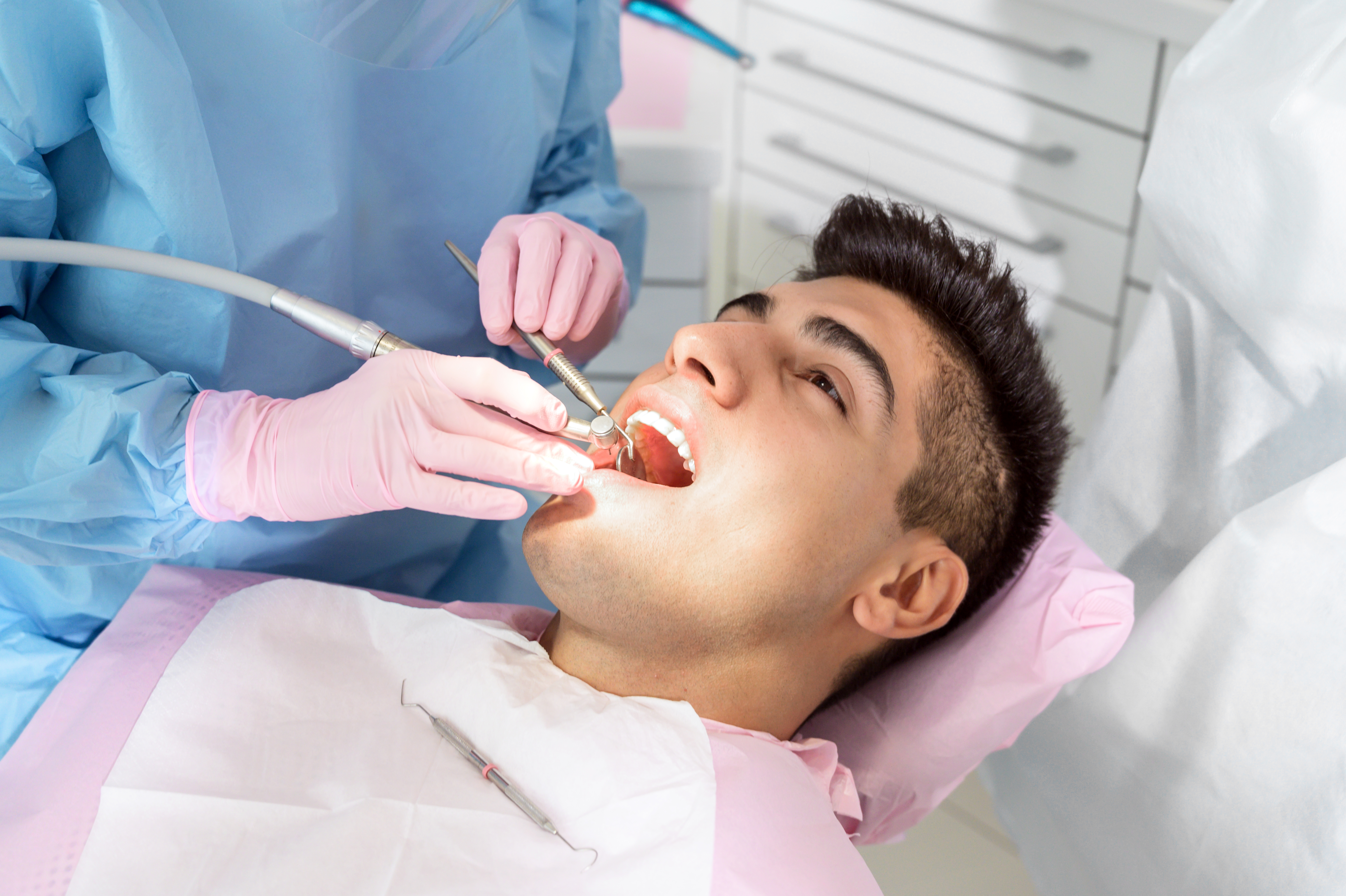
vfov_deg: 28.6
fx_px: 1756
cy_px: 448
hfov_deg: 41.9
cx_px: 673
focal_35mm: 47
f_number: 4
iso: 800
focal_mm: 47
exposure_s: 1/100
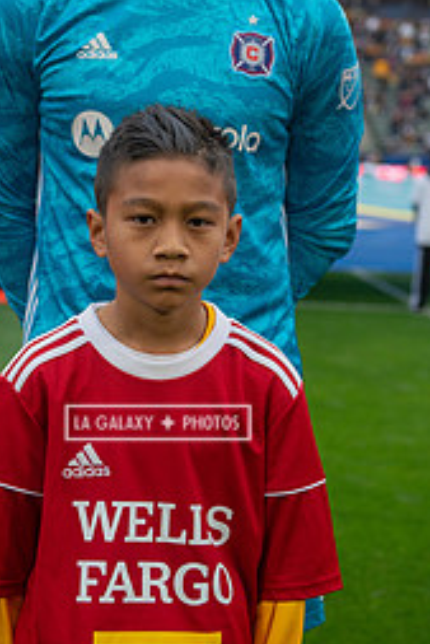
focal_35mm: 89
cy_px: 224
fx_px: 1592
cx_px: 158
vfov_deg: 22.8
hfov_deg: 15.4
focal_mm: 50
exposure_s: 1/800
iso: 500
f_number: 3.5
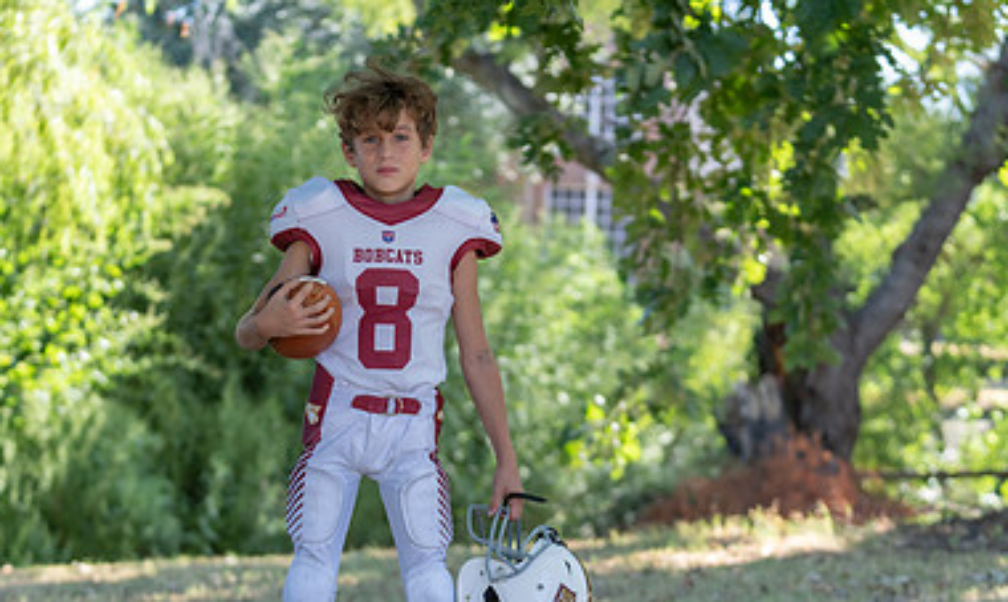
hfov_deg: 18.3
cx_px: 415
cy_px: 446
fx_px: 3121
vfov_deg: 11.0
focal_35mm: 115
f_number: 2.8
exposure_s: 1/320
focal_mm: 70
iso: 160
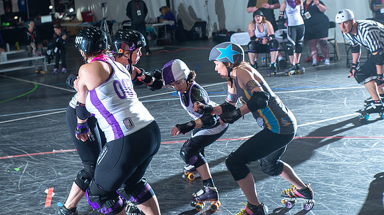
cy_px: 41
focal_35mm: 68
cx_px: 124
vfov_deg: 17.4
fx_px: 694
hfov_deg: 30.7
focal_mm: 48
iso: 800
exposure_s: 1/160
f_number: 7.1
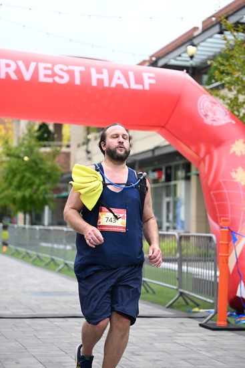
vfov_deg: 26.0
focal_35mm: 78
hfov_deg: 17.5
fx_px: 796
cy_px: 184
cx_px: 122
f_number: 2.8
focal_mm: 78
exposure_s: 1/1250
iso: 400
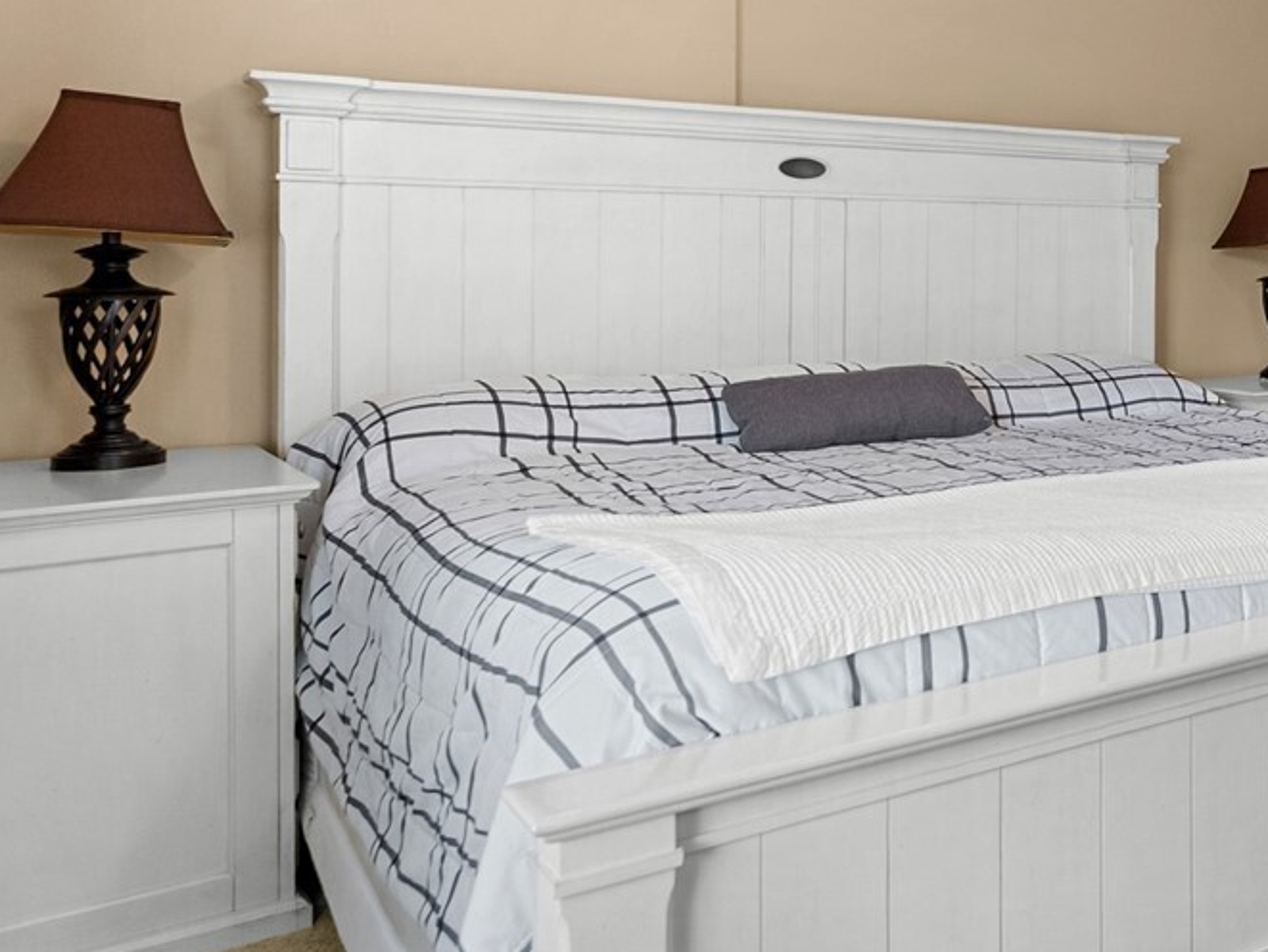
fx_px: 1356
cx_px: 1470
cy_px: 324
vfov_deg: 38.3
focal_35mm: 37
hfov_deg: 38.8
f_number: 3.2
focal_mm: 15
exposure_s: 1/40
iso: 400
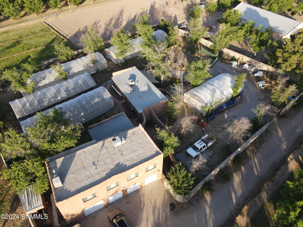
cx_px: 152
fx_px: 210
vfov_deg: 56.8
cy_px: 114
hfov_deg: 71.6
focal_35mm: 24
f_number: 2.8
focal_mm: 4.5
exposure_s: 1/15
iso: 130
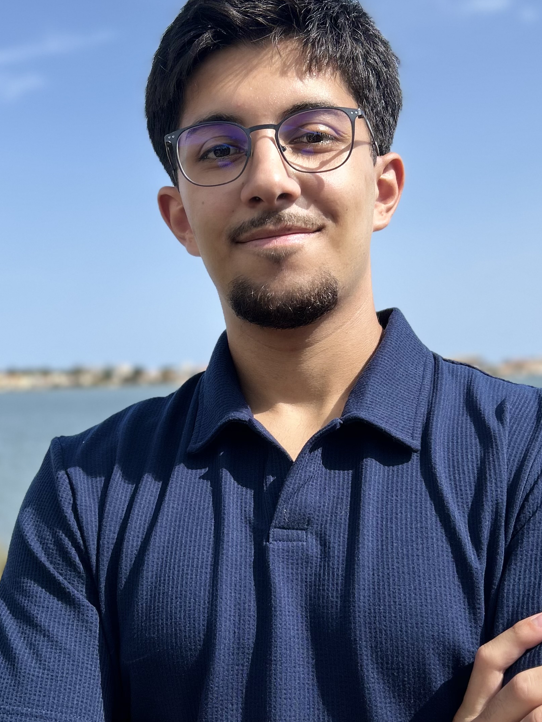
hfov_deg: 29.7
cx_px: 272
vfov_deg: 38.9
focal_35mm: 49
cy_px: 373
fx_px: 1023
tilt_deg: +0.5
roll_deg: +0.9
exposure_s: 1/3257
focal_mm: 5.7
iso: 50
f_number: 1.5
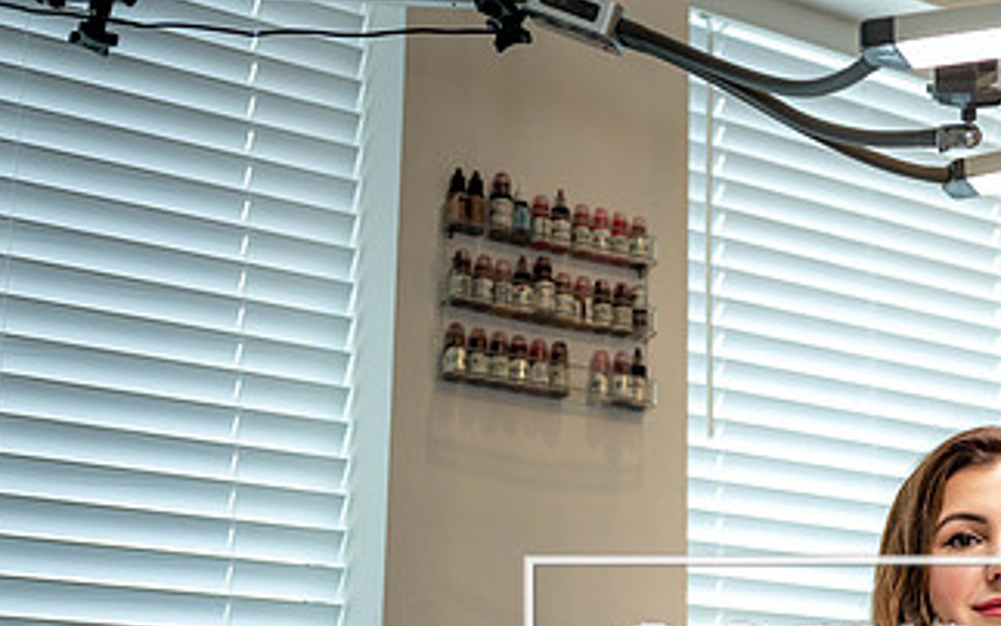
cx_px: 886
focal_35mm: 64
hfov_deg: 30.7
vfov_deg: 19.8
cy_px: 597
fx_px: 1746
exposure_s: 1/160
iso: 250
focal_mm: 35
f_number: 2.8
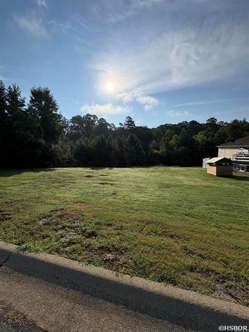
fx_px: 134
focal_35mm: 14
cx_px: 124
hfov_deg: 85.7
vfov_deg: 102.0
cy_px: 166
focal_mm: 2.22
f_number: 2.2
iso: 80
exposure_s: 1/5650
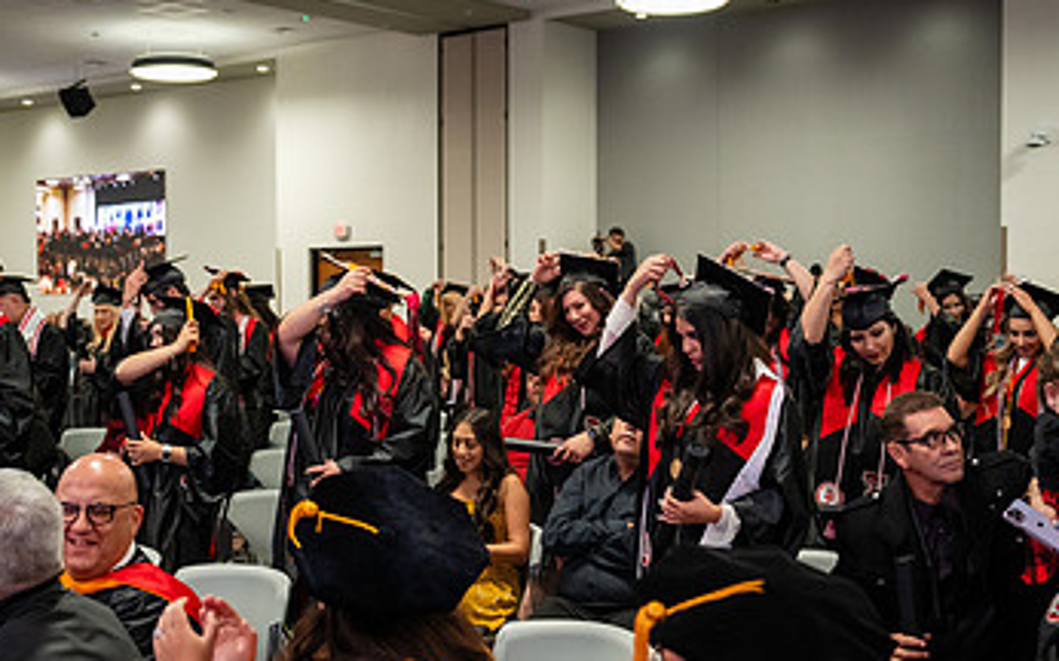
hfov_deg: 38.2
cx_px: 502
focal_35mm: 53
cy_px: 353
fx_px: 1529
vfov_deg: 24.4
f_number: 2.8
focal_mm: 31
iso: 2500
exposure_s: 1/200
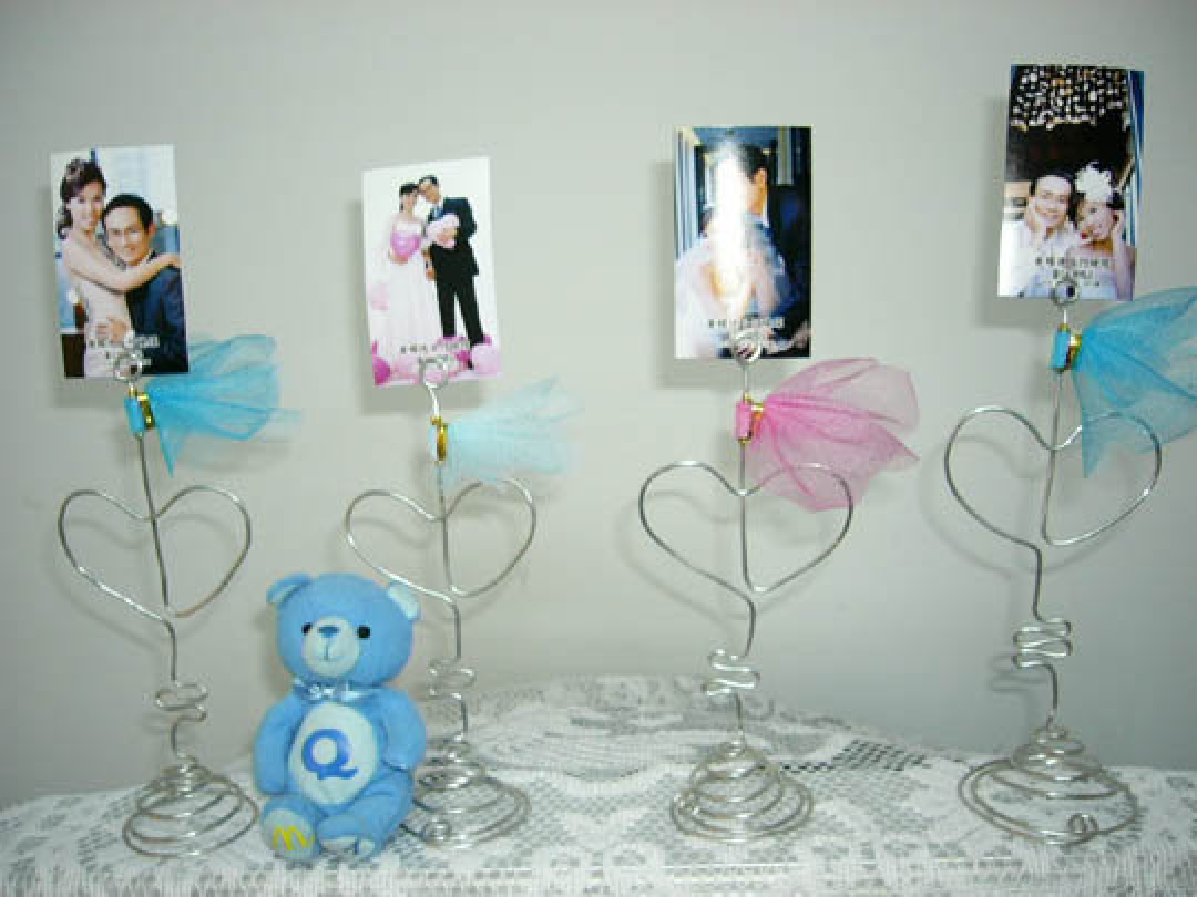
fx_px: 1210
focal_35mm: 35
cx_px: 598
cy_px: 448
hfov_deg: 52.6
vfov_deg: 40.7
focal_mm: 5.8
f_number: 2.8
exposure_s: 1/15
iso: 100
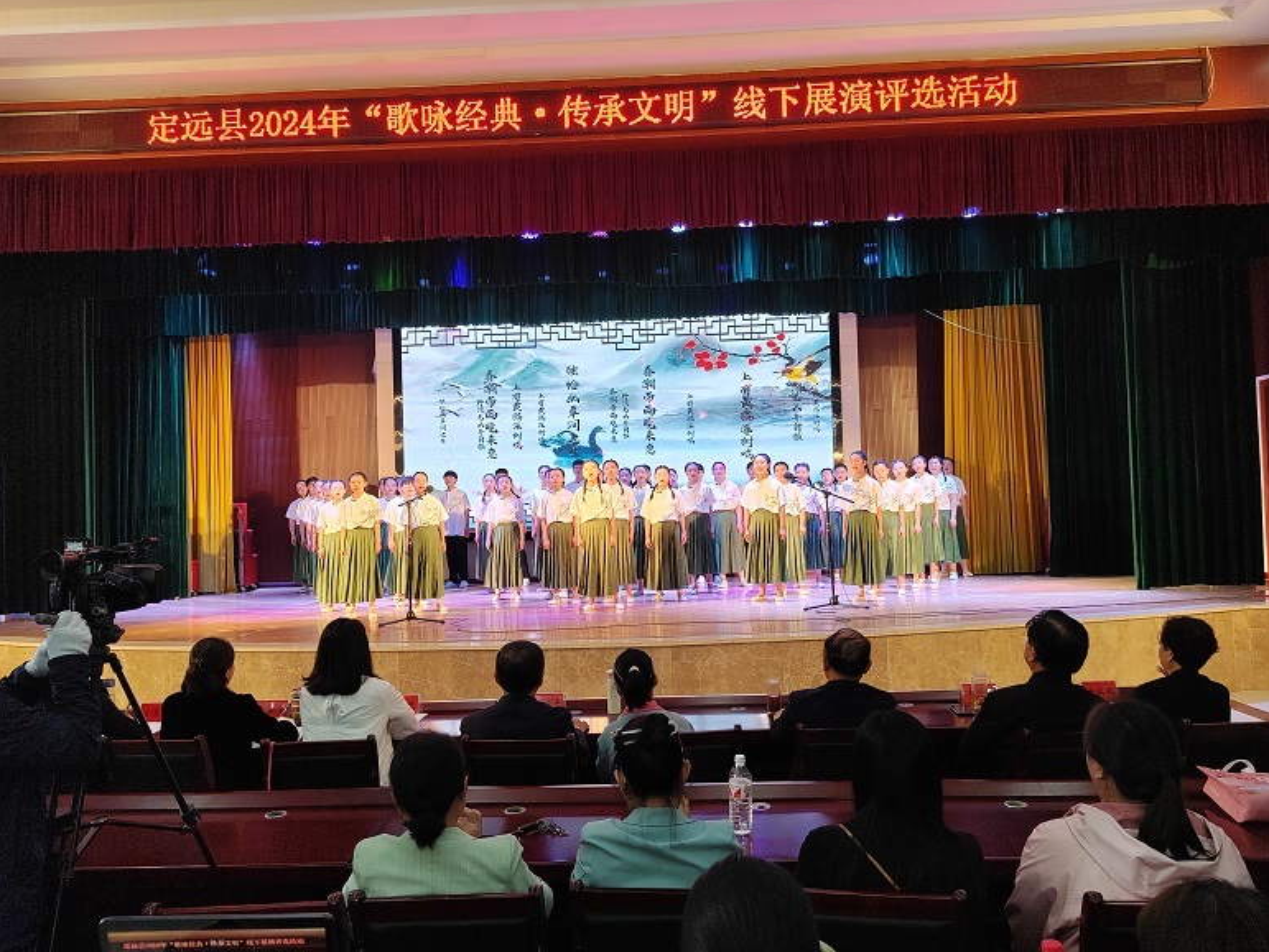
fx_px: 1027
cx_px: 629
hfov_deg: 63.4
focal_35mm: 28
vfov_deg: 49.8
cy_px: 487
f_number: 1.9
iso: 160
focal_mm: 5.52
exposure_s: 1/100
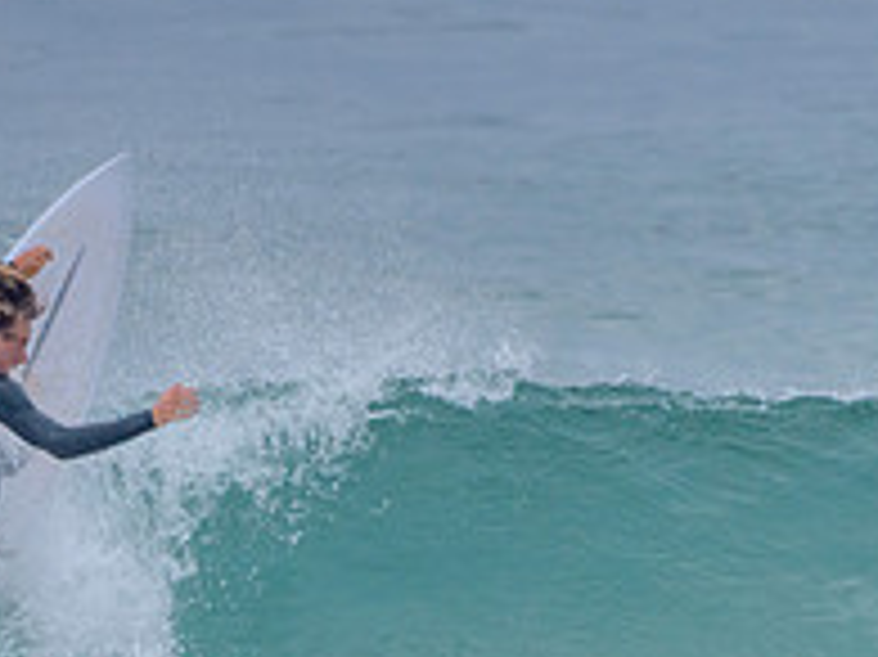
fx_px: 44436
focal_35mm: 1753
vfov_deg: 0.8
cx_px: 278
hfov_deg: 1.1
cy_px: 629
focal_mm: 500
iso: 1100
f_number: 5.6
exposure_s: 1/2000
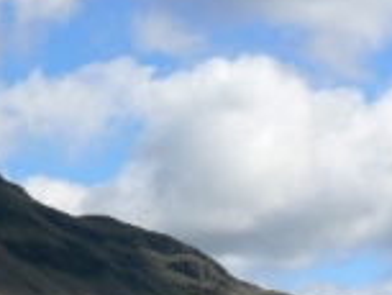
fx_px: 1723
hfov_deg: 12.6
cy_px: 254
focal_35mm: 152
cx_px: -95
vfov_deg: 9.7
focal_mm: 8.9
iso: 80
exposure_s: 1/400
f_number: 8
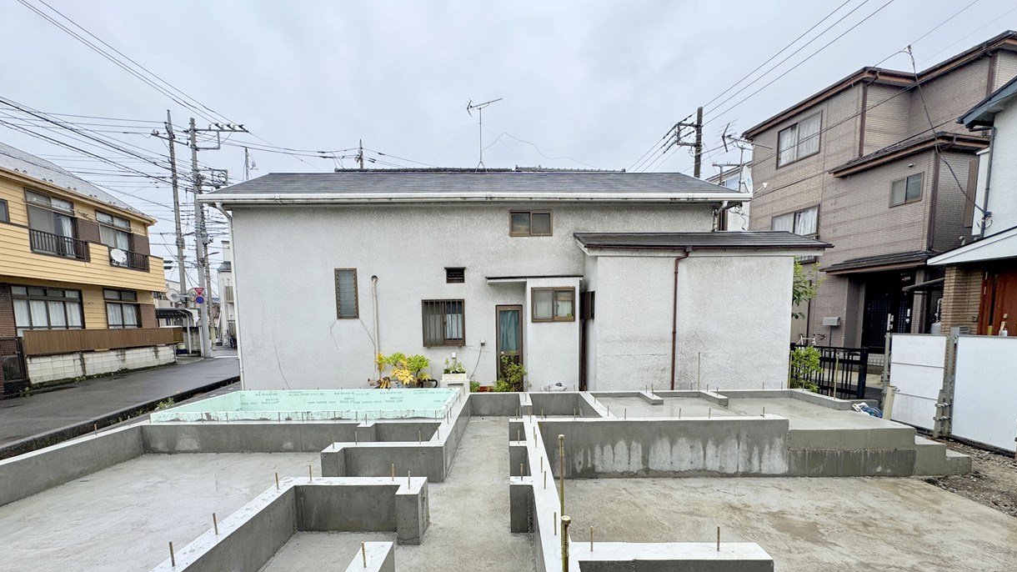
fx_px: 431
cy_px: 367
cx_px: 493
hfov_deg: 99.3
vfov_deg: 65.8
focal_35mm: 16
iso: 40
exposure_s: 1/720
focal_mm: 2.22
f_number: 2.2
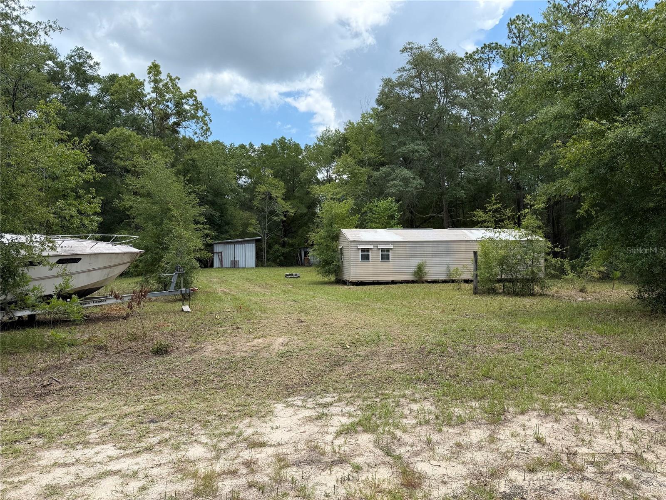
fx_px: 462
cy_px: 250
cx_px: 333
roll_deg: +1.0
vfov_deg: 56.8
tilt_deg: -0.6
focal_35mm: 24
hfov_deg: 71.6
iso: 80
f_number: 1.78
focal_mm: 6.76
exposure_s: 1/2611
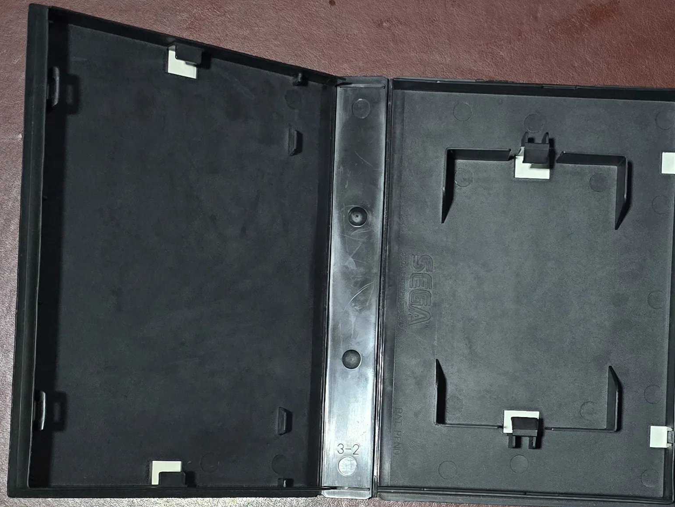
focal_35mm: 24
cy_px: 249
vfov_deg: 56.8
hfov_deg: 71.6
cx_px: 344
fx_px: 468
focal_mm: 6.3
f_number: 1.7
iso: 1600
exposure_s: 1/60.2
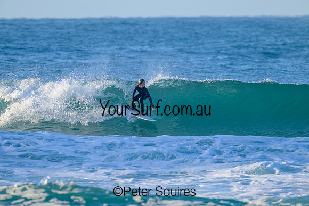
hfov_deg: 2.6
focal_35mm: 800
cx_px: 154
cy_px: 103
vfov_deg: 1.7
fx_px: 6868
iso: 1600
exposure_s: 1/2000
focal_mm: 800
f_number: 11
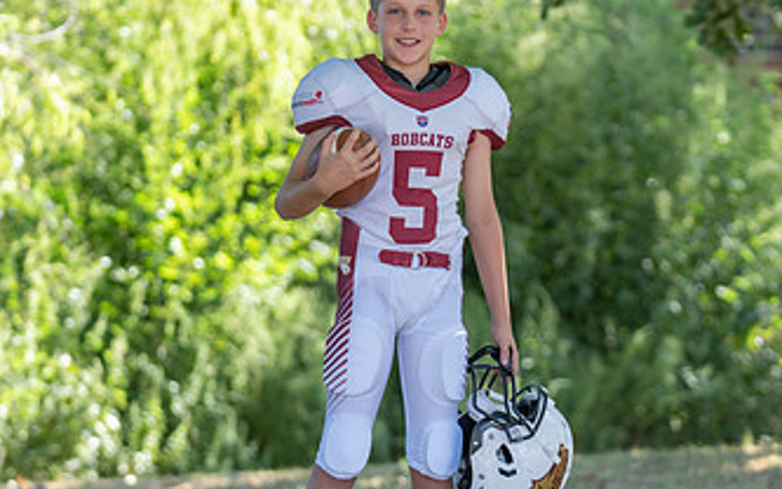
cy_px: 297
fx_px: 3409
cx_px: 456
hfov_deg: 13.1
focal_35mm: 160
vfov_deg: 8.2
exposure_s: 1/320
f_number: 2.8
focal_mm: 90
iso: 160
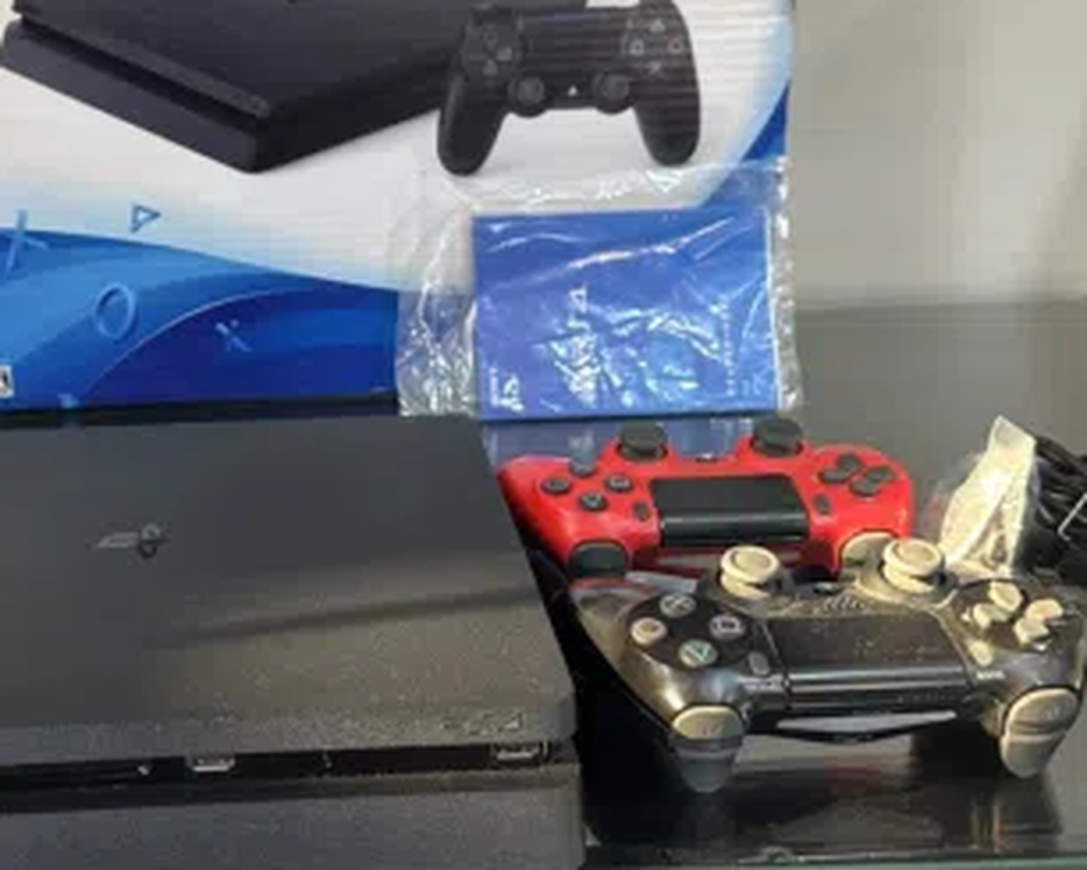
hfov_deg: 37.5
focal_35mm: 49
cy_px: 451
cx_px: 341
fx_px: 1577
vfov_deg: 30.9
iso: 250
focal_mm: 6.86
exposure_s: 1/89
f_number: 1.78
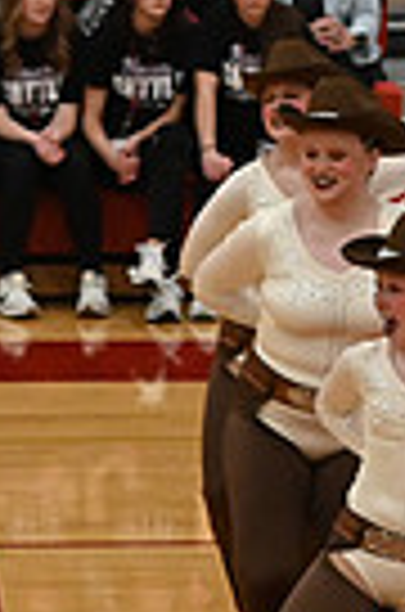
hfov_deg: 3.0
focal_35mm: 449
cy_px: 425
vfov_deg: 4.6
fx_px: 7615
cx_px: 1256
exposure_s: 1/400
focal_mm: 70
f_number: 4
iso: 3200
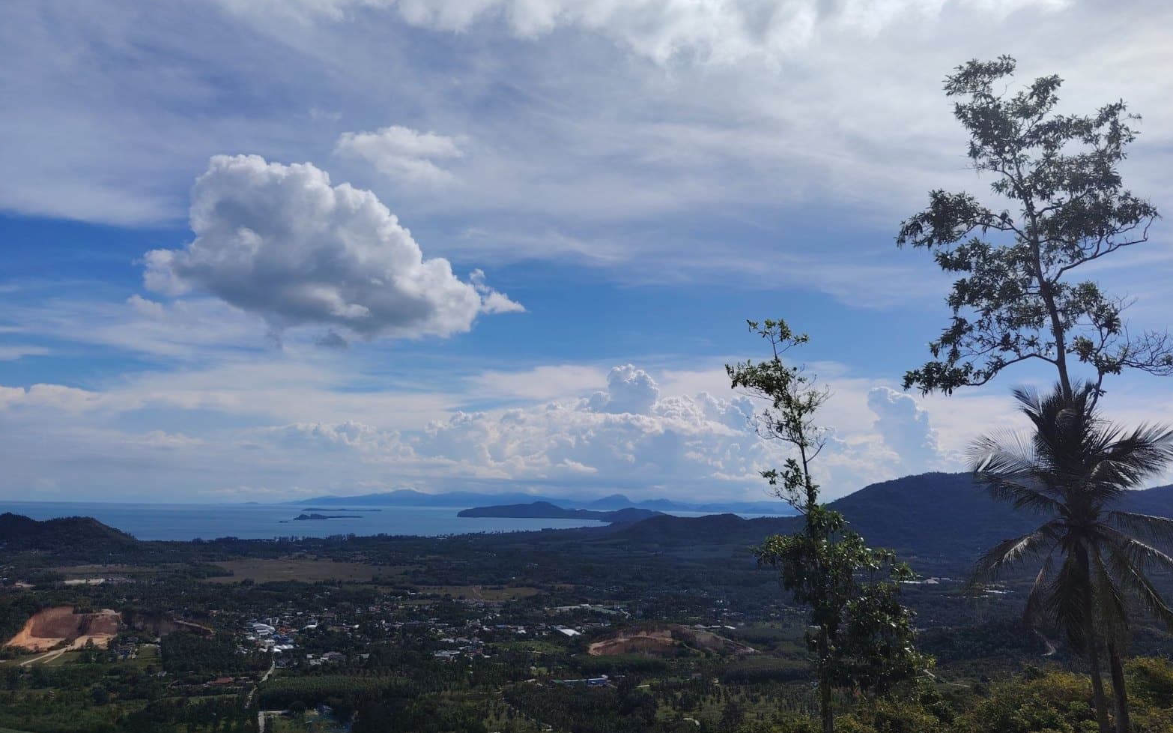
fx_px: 831
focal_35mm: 26
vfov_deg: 47.4
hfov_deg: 70.4
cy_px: 317
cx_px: 593
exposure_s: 1/3450
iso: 100
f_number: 1.75
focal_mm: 5.25
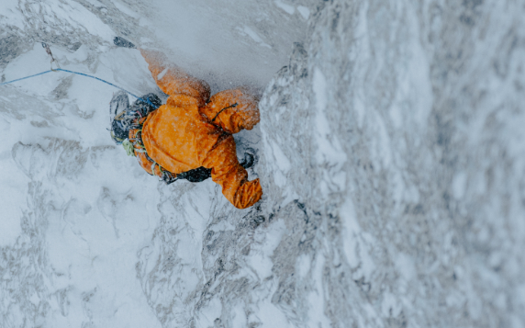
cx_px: 248
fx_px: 1588
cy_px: 135
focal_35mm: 111
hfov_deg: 18.8
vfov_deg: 11.8
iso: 200
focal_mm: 55
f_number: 3.6
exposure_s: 1/550
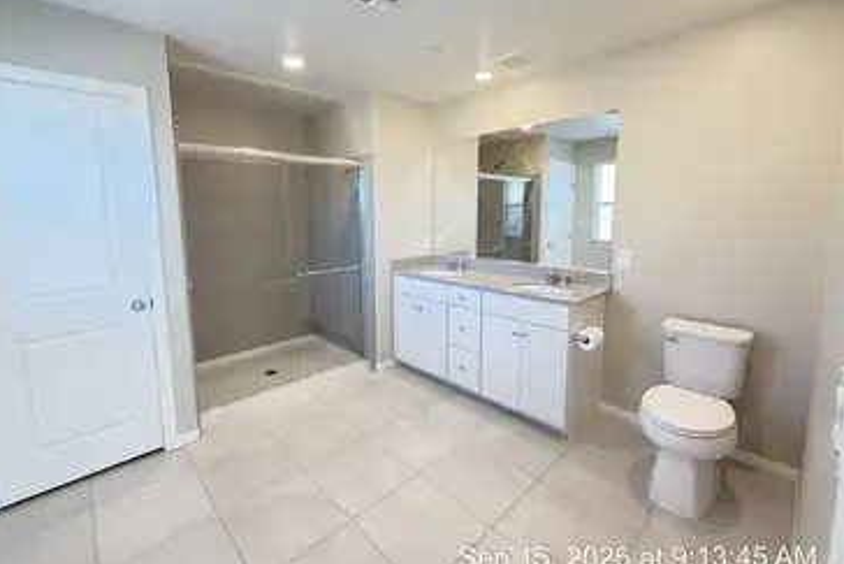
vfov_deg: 73.6
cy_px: 253
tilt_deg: -7.4
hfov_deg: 96.4
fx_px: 375
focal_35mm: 16
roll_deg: +0.4
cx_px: 383
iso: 250
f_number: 2.2
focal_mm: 2.22
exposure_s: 1/60
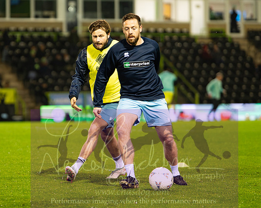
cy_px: 85
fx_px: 1703
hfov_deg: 8.8
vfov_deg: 7.0
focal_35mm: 221
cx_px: 94
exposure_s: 1/1600
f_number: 1.4
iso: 1600
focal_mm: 85
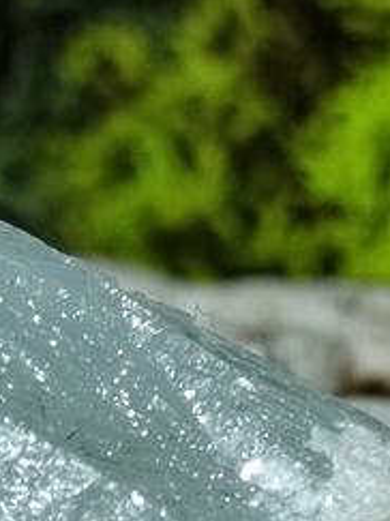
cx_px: -261
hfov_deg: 5.8
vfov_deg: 7.8
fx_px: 3819
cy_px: 519
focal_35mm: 254
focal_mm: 5.52
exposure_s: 1/100
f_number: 1.9
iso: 147
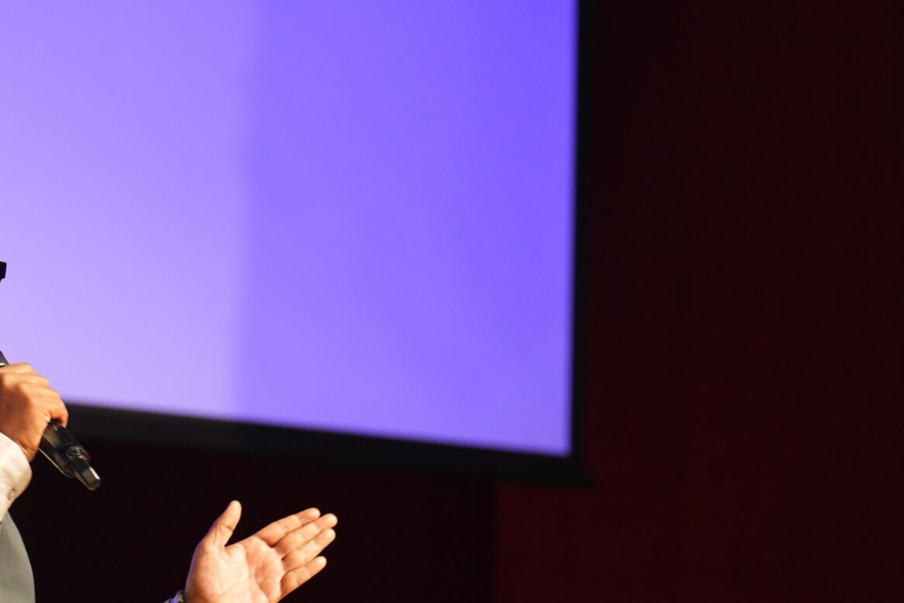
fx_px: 6881
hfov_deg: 7.5
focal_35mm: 274
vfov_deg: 5.0
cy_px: 528
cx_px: 1
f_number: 4
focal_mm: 125
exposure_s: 1/90
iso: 1600
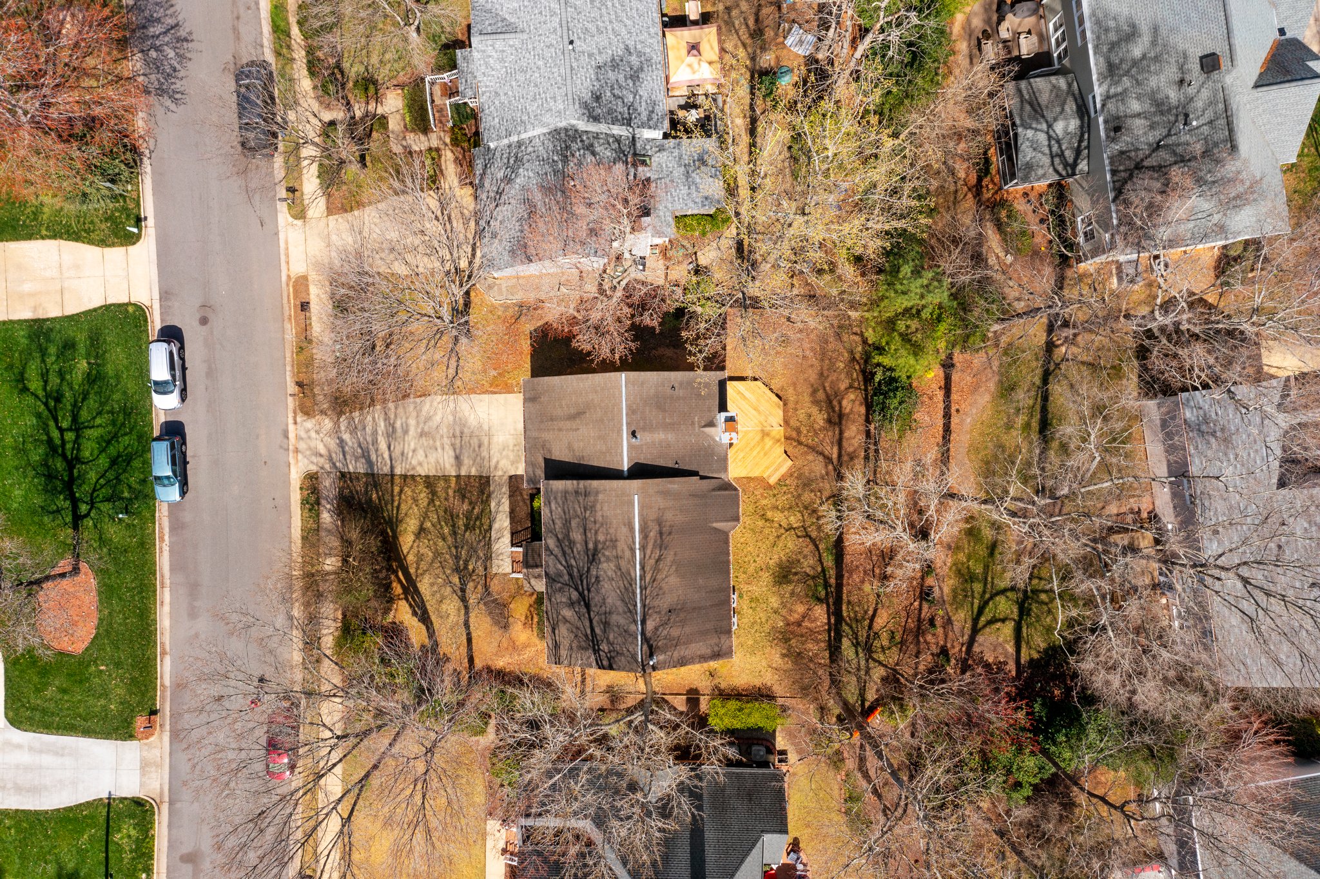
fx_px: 1026
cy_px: 440
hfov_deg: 65.5
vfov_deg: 46.4
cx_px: 660
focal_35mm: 28
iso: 100
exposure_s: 1/400
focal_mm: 10.26
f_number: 5.6
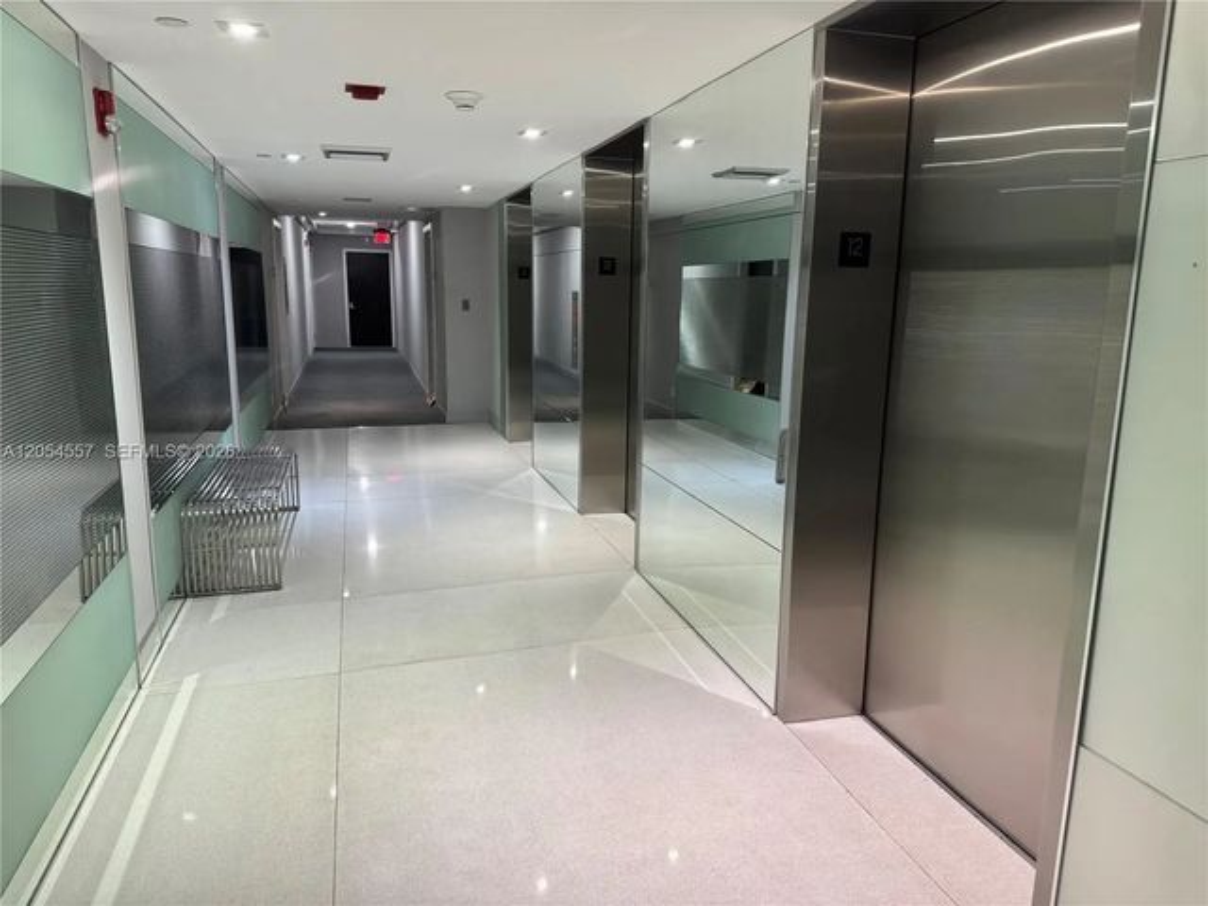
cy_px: 453
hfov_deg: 71.6
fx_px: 838
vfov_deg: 56.8
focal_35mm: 24
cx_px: 604
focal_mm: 6.76
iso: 200
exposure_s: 1/60
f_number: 1.78
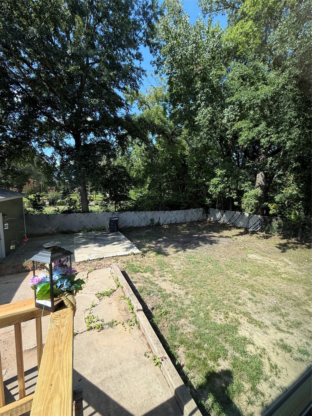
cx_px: 156
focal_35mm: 14
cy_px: 208
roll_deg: -0.5
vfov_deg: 102.1
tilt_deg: -6.1
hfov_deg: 85.7
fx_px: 168
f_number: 2.2
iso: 50
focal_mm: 2.22
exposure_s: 1/502
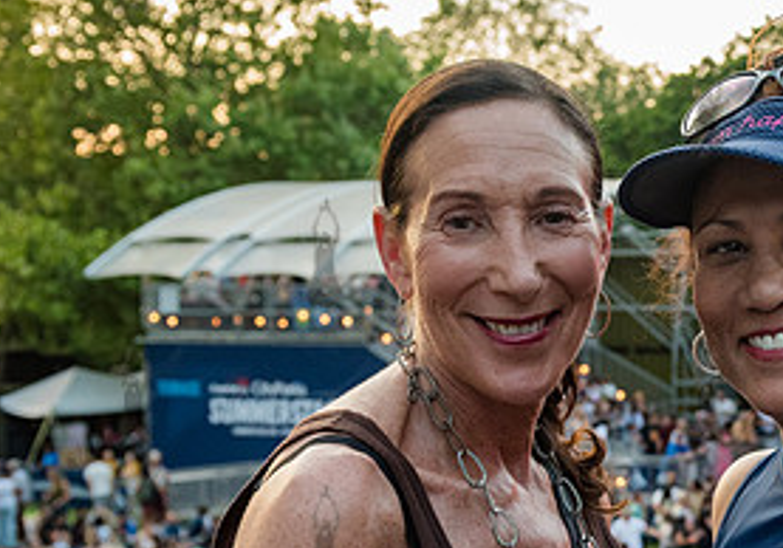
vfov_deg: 18.5
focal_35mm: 76
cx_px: 810
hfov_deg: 24.8
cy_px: 371
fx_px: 1679
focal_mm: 32
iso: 2000
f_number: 4.5
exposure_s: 1/320
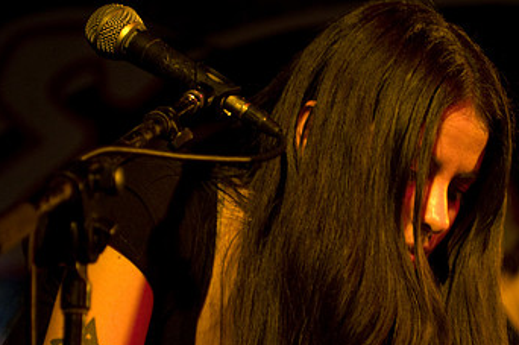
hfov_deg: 11.5
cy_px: 291
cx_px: 425
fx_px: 2563
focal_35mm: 178
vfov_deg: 7.7
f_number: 2.8
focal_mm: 70
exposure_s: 1/40
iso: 1000
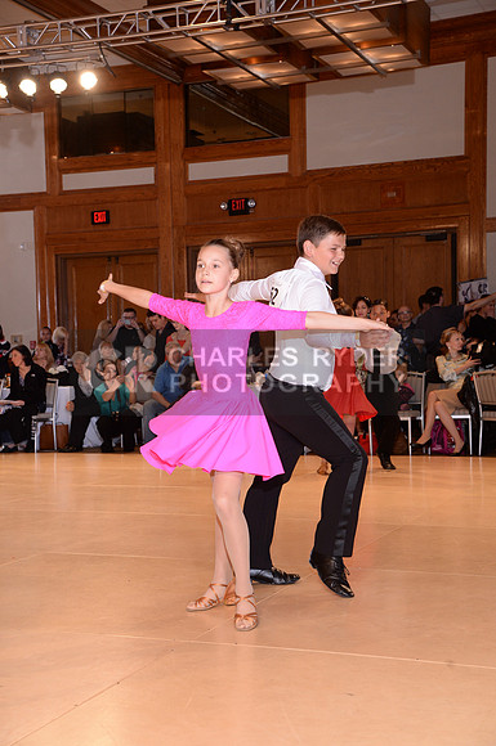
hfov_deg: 24.5
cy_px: 373
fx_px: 1140
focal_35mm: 55
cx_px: 248
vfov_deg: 36.3
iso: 1250
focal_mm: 55
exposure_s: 1/250
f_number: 5.6
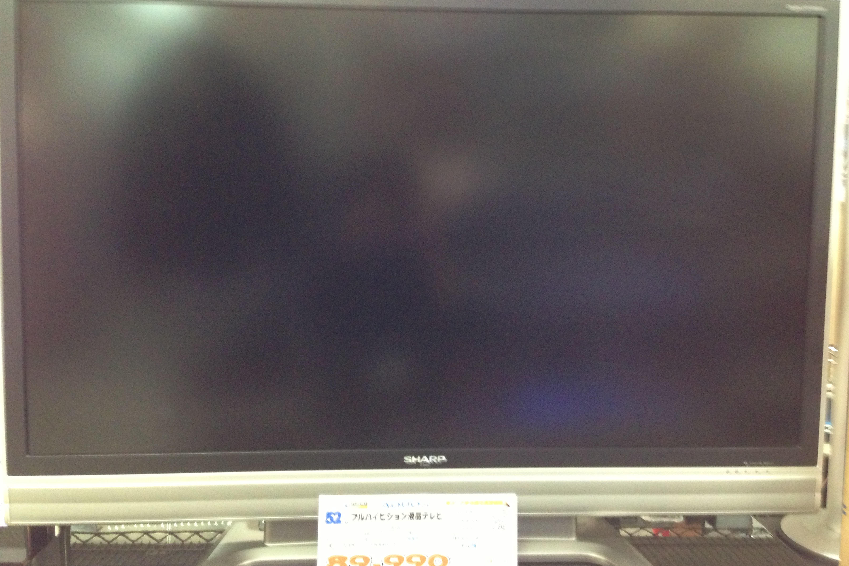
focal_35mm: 35
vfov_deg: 37.8
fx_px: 825
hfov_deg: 54.4
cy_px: 272
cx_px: 432
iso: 400
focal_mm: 4.13
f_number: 2.4
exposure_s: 1/15
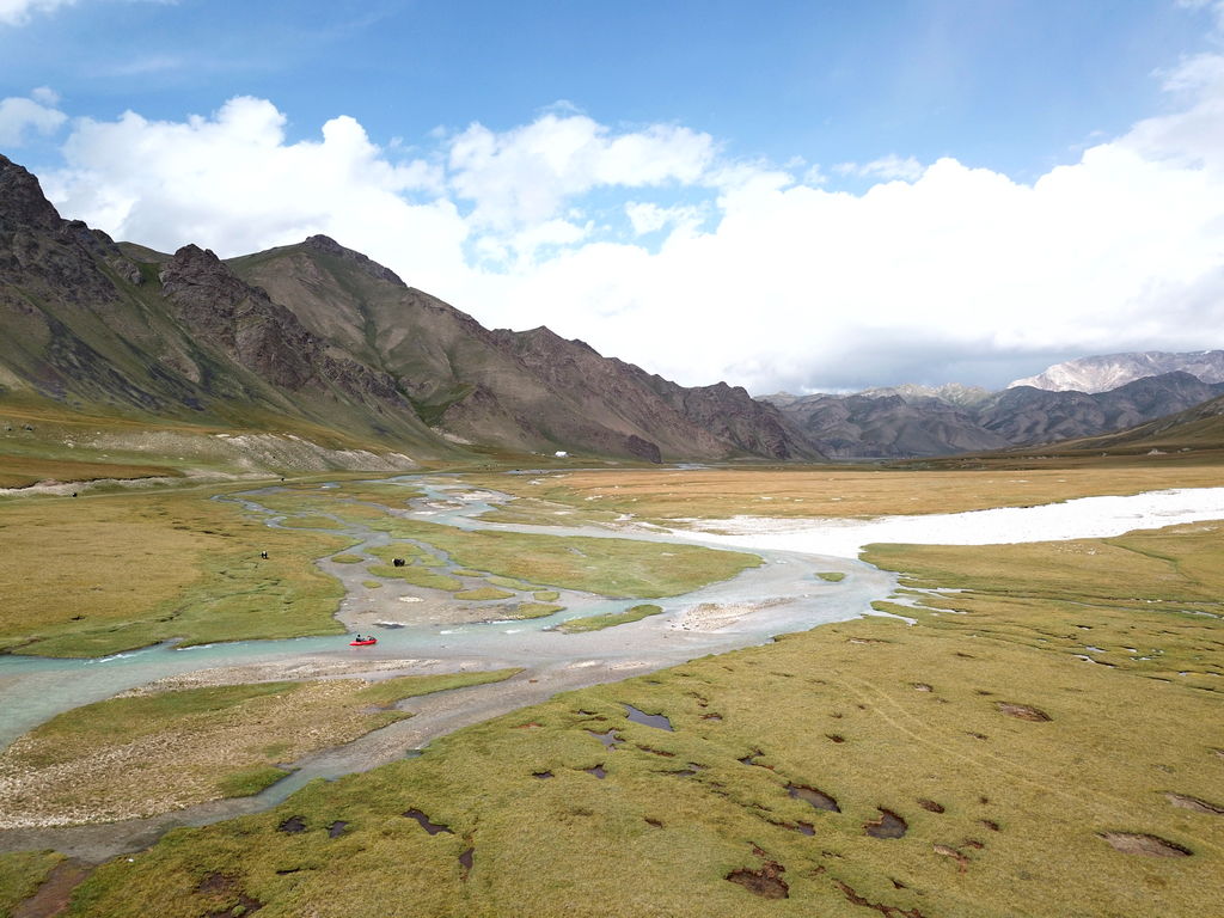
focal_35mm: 26
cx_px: 612
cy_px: 459
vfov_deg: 53.1
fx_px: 919
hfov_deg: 67.3
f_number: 2.2
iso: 100
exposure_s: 1/1000
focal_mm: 4.73
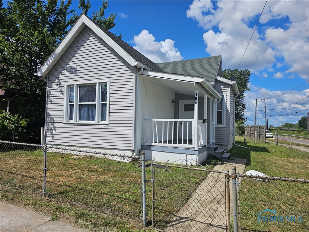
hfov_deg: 73.9
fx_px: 205
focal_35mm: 23
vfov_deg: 58.9
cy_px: 116
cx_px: 154
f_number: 1.7
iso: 10
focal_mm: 6.3
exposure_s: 1/1391
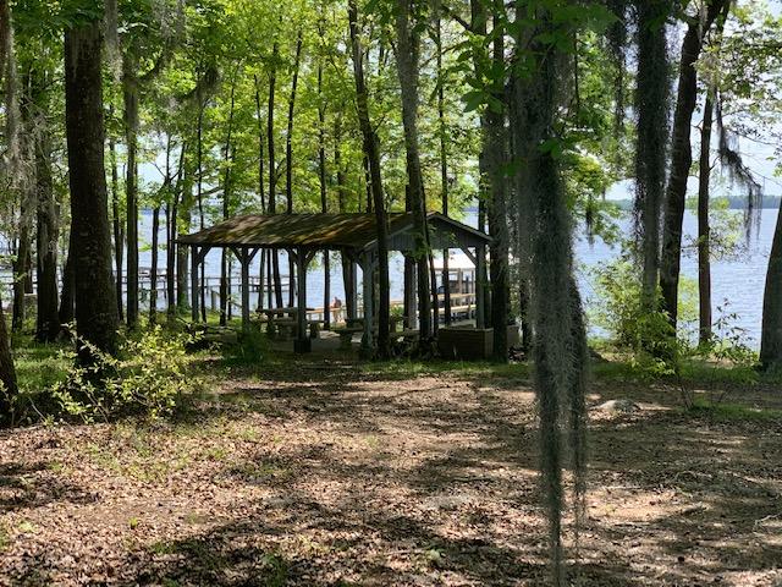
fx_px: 1175
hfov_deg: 36.8
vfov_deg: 28.0
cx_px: 391
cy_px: 294
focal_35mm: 52
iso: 16
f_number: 2.4
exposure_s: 1/316
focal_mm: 6
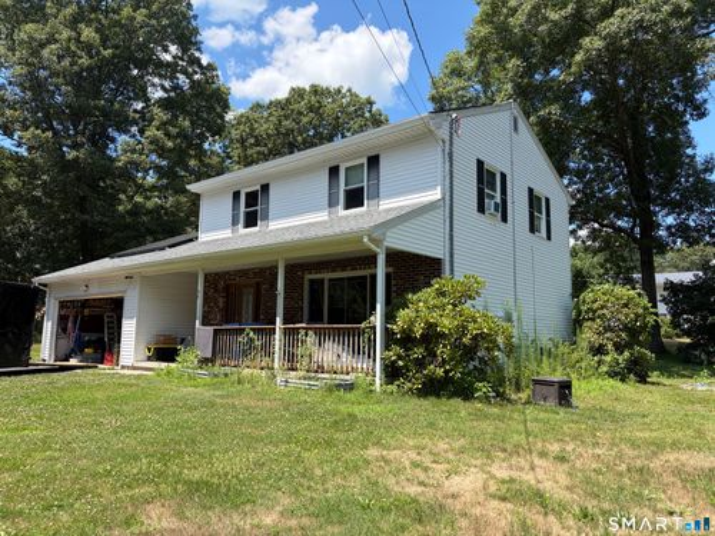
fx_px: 537
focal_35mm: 26
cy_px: 268
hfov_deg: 67.3
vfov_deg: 53.1
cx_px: 358
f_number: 1.6
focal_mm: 5.96
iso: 64
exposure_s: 1/2364
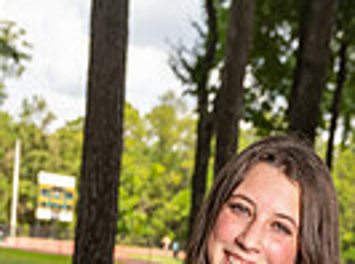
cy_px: 592
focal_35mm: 124
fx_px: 1268
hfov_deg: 15.9
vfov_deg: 10.5
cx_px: 259
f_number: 5
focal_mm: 38
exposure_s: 1/250
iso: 200
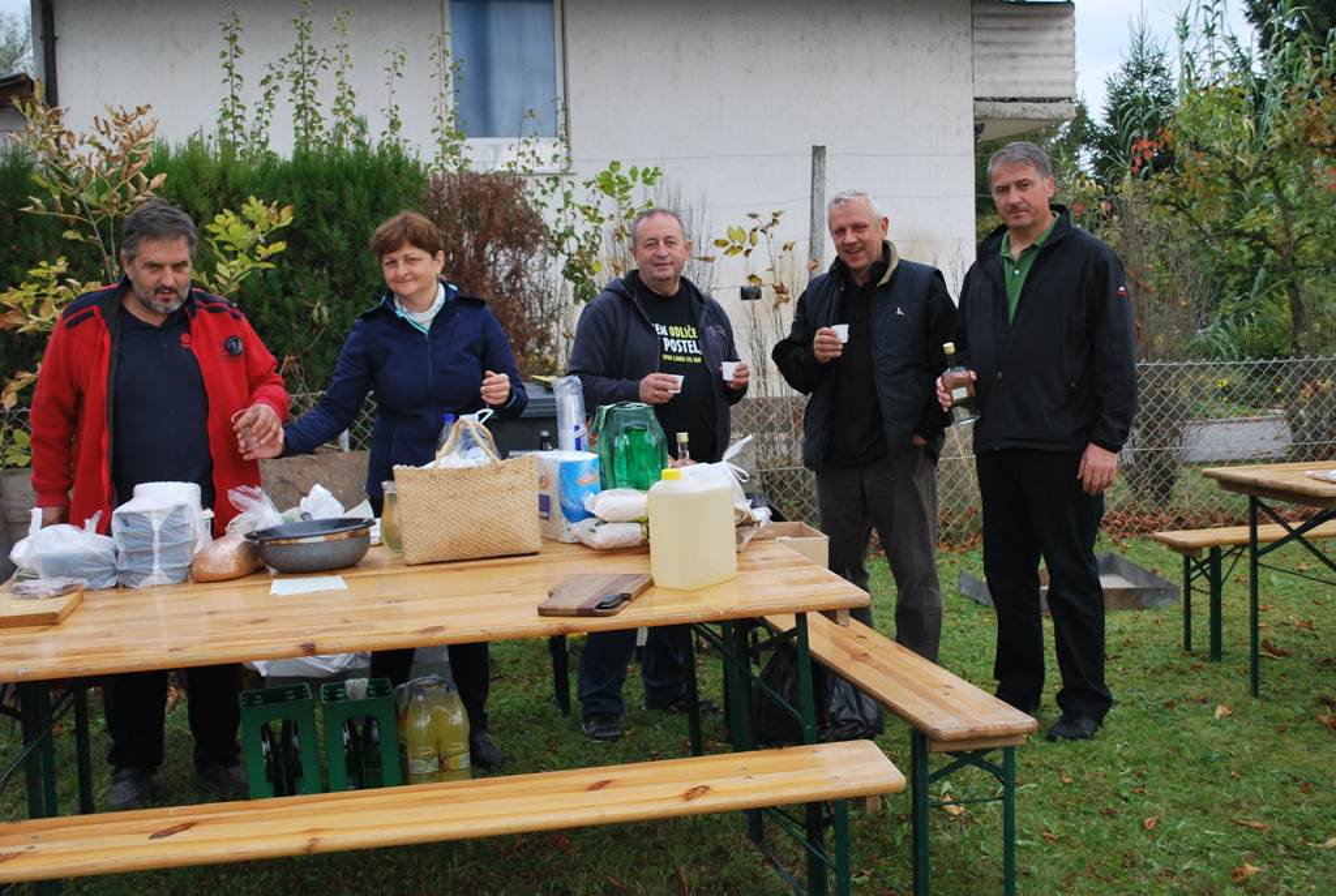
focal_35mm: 45
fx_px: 1673
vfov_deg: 30.0
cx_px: 668
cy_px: 448
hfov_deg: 43.5
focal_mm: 30
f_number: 5.6
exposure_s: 1/125
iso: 100
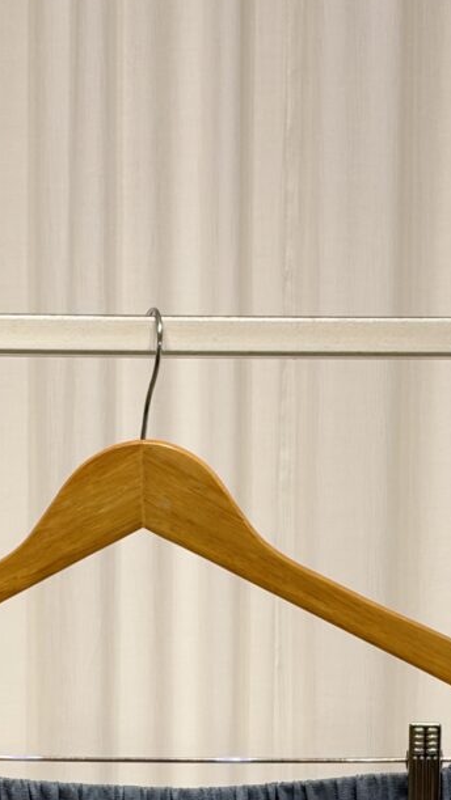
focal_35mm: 137
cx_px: 167
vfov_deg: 15.3
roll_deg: -0.5
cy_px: 863
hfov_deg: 8.9
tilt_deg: -4.5
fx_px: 2911
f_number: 1.8
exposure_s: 1/98
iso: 100
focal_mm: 6.93
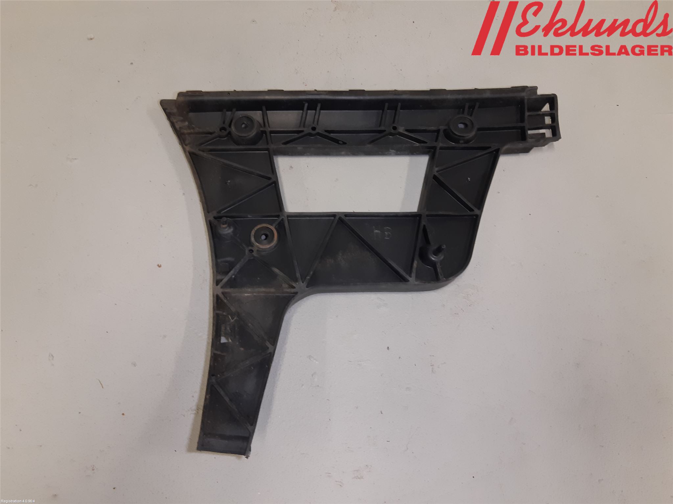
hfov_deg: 67.3
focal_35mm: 26
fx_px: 505
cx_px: 336
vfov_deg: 53.1
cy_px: 252
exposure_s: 1/50
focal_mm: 3.93
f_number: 1.7
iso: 100
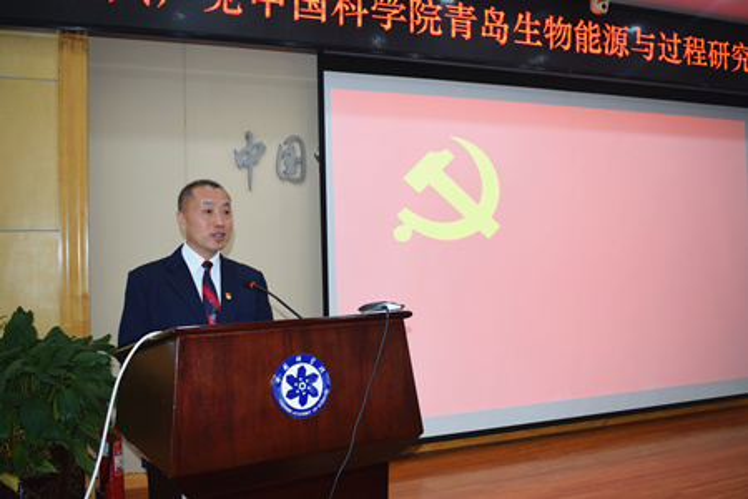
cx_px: 374
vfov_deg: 38.4
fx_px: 717
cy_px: 250
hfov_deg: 55.1
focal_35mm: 34
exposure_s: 1/100
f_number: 5
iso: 800
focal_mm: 23
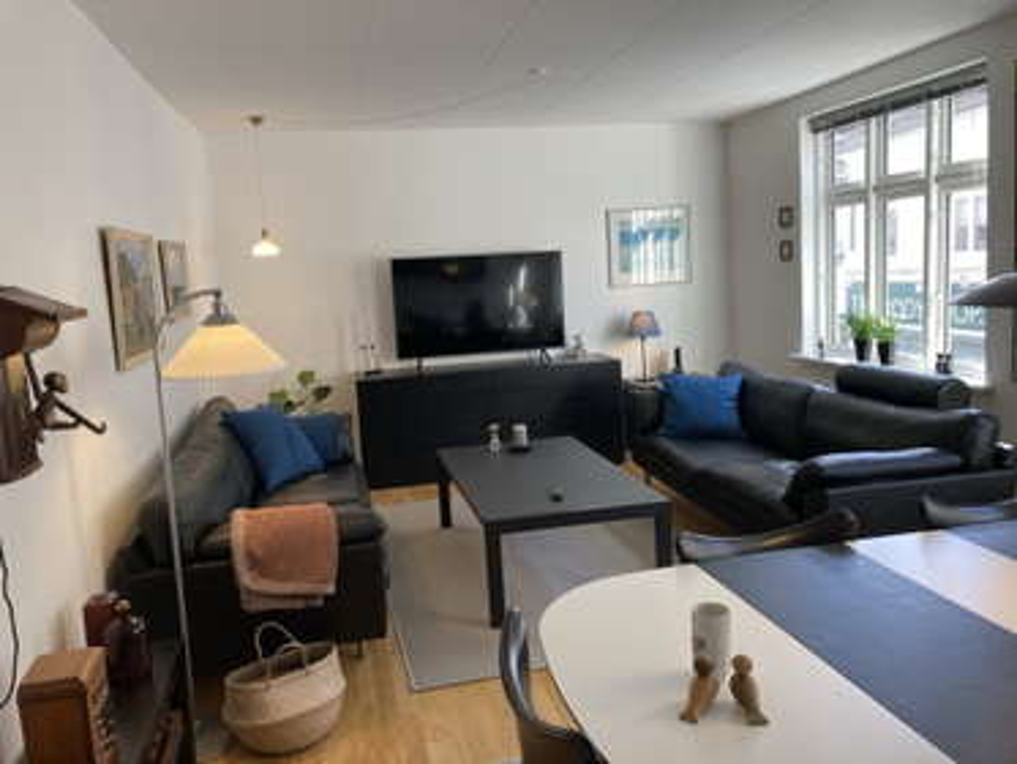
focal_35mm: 28
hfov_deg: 63.4
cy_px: 382
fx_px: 823
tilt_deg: -9.0
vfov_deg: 49.8
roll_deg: +1.3
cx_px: 508
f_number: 1.8
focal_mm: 3.99
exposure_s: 1/100
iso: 64
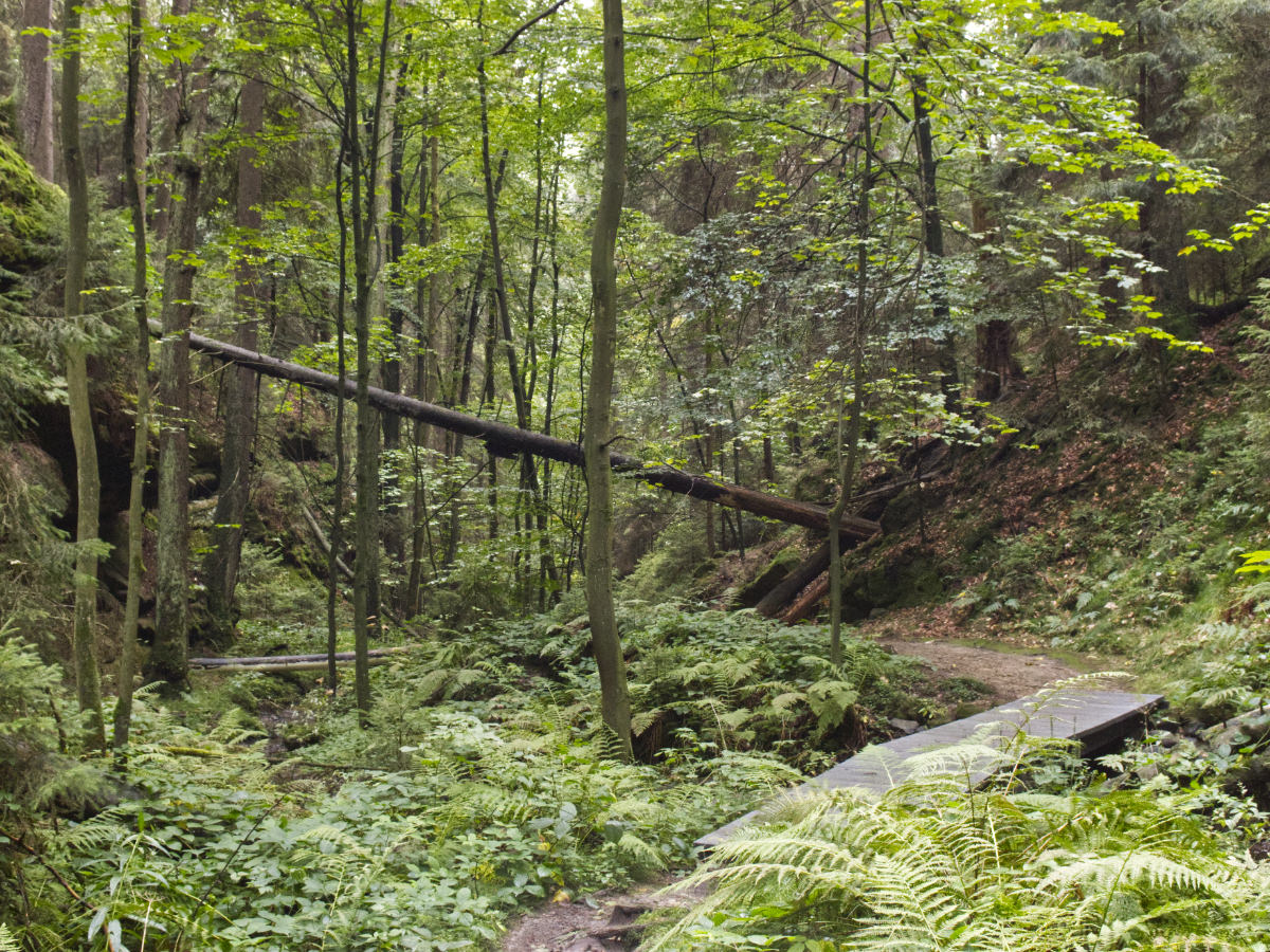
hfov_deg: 41.2
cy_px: 476
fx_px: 1688
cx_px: 635
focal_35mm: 46
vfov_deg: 31.5
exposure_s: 1/30
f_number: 3.5
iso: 320
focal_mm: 9.9
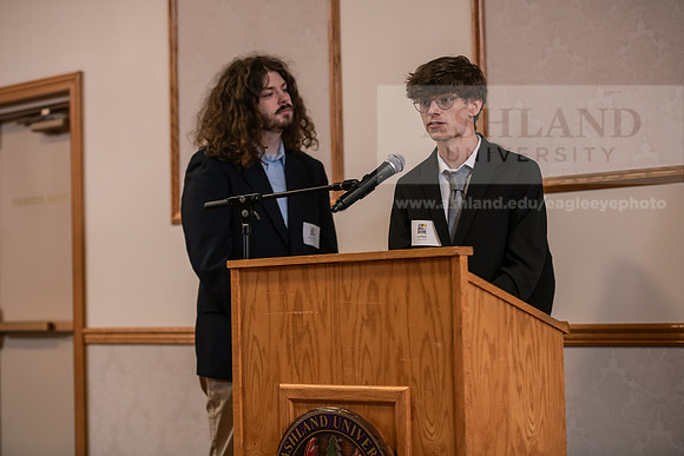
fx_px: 1520
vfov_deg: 17.1
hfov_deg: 25.4
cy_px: 228
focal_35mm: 80
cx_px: 342
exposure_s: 1/200
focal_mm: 80
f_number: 3.2
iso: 2000
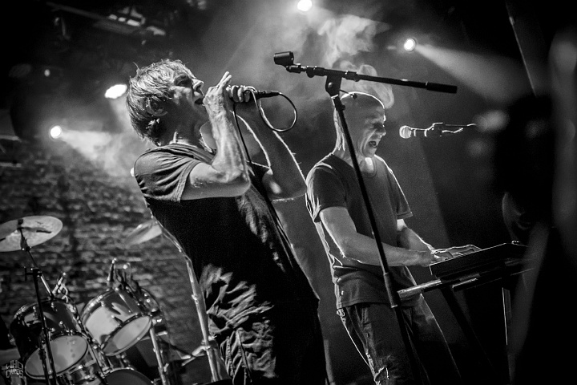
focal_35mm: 52
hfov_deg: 37.9
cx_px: 288
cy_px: 192
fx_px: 841
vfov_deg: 25.8
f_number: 1.4
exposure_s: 1/100
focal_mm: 35
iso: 4000
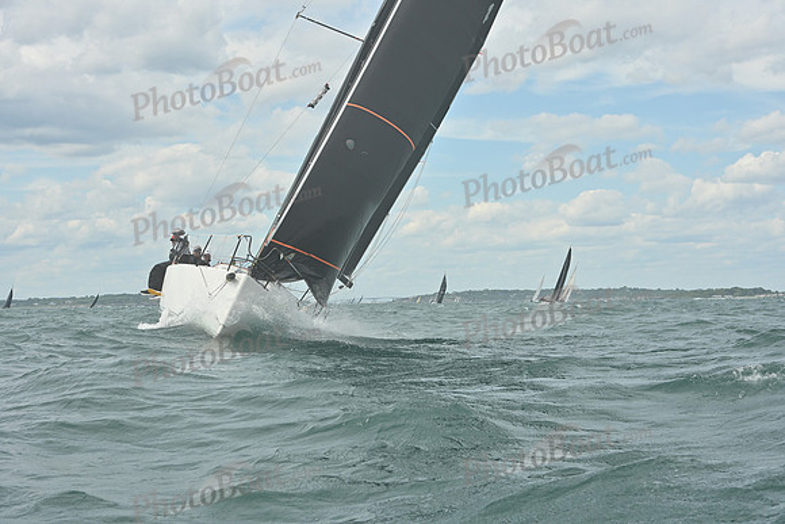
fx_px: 1527
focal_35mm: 70
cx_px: 392
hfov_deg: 28.8
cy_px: 262
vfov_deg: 19.5
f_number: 10
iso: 320
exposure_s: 1/1250
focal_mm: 70
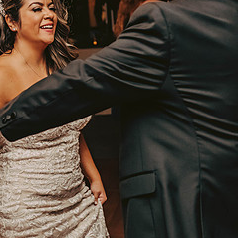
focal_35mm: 103
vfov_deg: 16.9
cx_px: 41
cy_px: 83
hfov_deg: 16.7
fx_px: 801
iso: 2000
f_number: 3.2
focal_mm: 50
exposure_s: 1/200
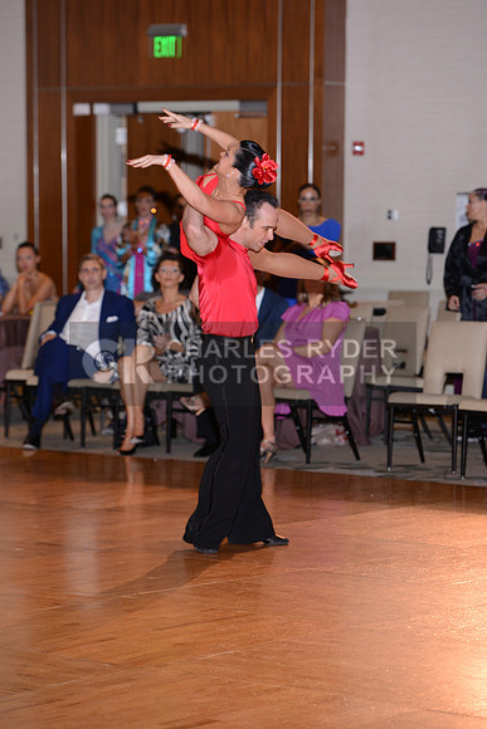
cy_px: 364
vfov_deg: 14.7
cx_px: 244
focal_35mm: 140
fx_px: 2839
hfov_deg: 9.8
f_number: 4.5
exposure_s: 1/250
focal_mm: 140
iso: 1000
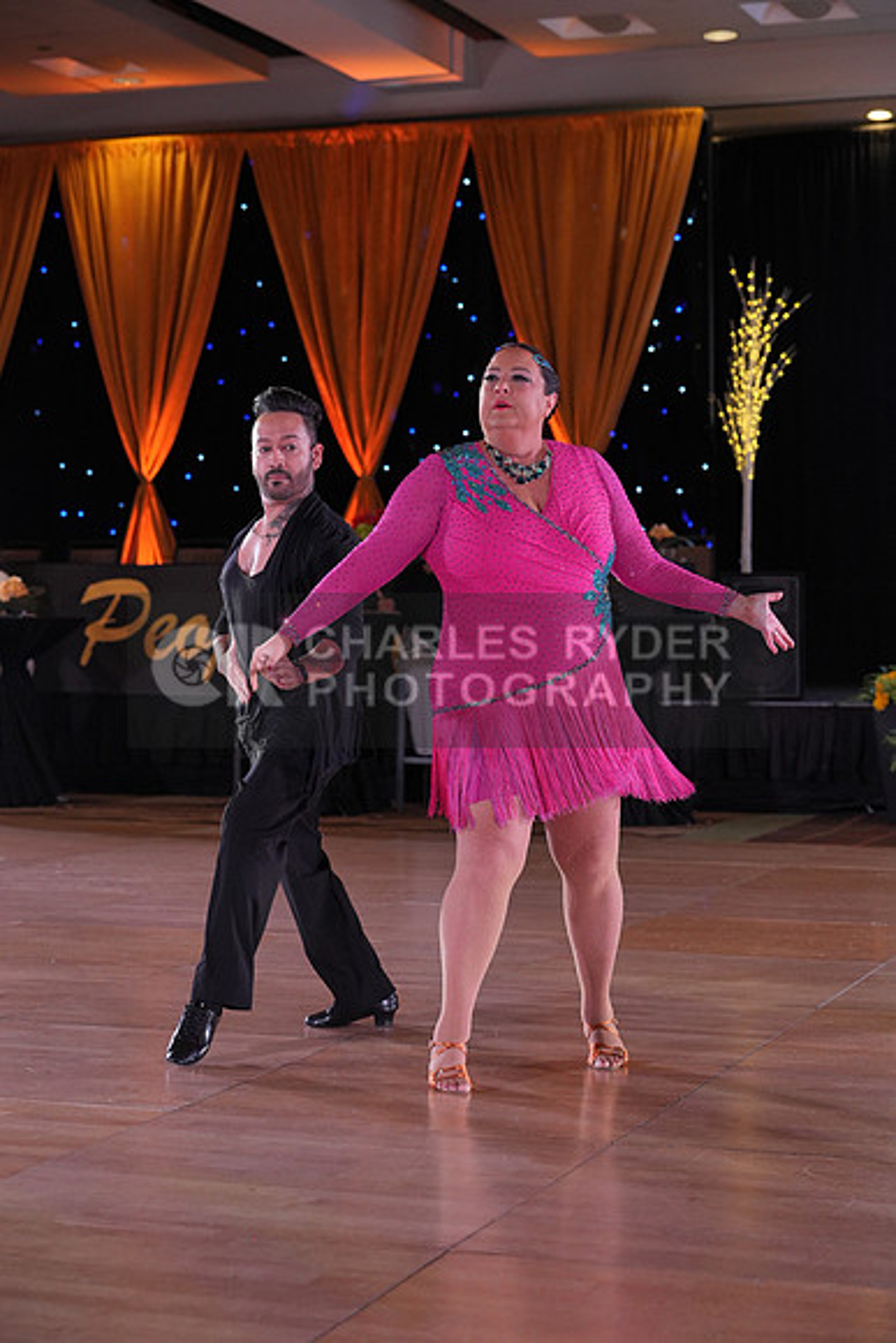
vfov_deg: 28.8
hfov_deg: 19.5
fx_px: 2612
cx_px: 448
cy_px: 672
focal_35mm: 70
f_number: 4
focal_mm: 70
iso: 1250
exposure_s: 1/400
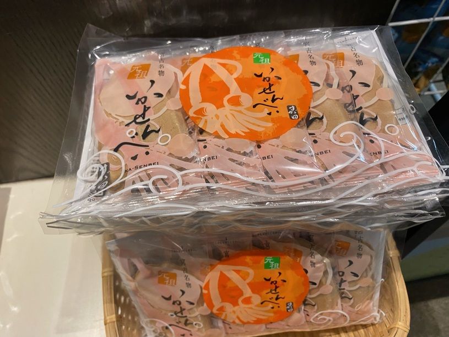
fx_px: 337
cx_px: 224
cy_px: 168
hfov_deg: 67.3
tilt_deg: -62.3
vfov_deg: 53.1
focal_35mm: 26
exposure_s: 1/50
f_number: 1.8
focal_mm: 4.25
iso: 125
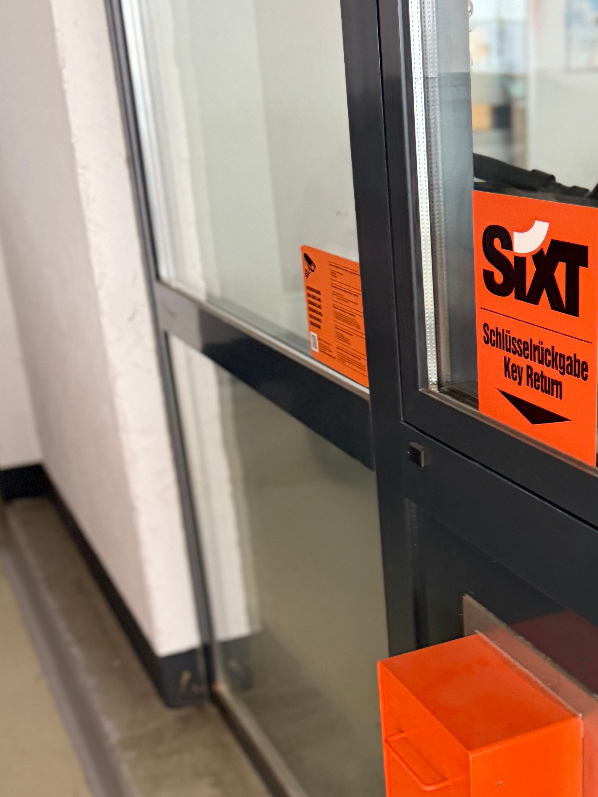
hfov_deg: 30.0
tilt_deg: -25.5
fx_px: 1083
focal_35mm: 47
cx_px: 501
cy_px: 572
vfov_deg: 39.6
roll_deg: +3.8
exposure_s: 1/50
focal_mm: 6.76
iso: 400
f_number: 1.78
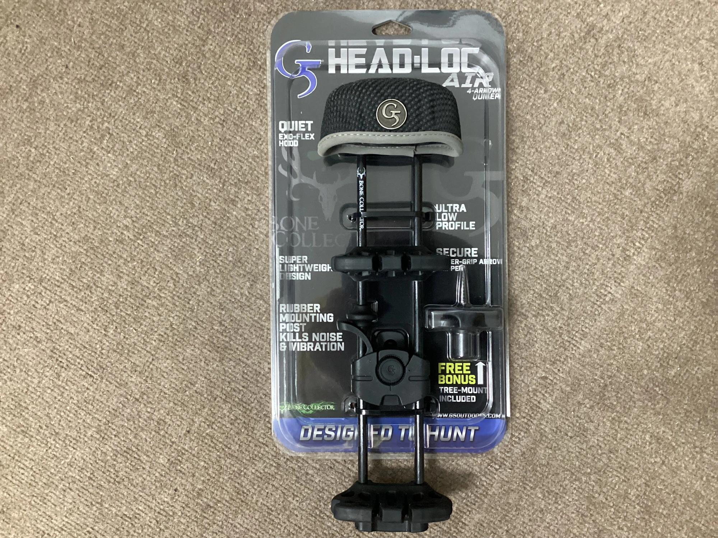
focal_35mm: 31
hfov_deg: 58.4
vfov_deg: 45.4
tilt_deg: -89.6
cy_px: 269
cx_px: 359
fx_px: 643
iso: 500
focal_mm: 3.3
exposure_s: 1/30
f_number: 2.4
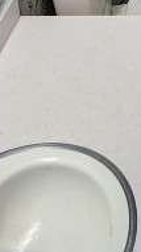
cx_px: 200
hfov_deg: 14.9
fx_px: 507
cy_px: -119
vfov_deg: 23.0
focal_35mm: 76
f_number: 2.2
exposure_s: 1/60
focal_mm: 2.2
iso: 160
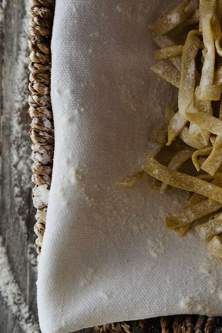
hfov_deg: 6.1
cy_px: 203
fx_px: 2065
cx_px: 353
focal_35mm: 223
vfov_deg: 9.2
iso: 400
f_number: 4
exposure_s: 1/15
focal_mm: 70
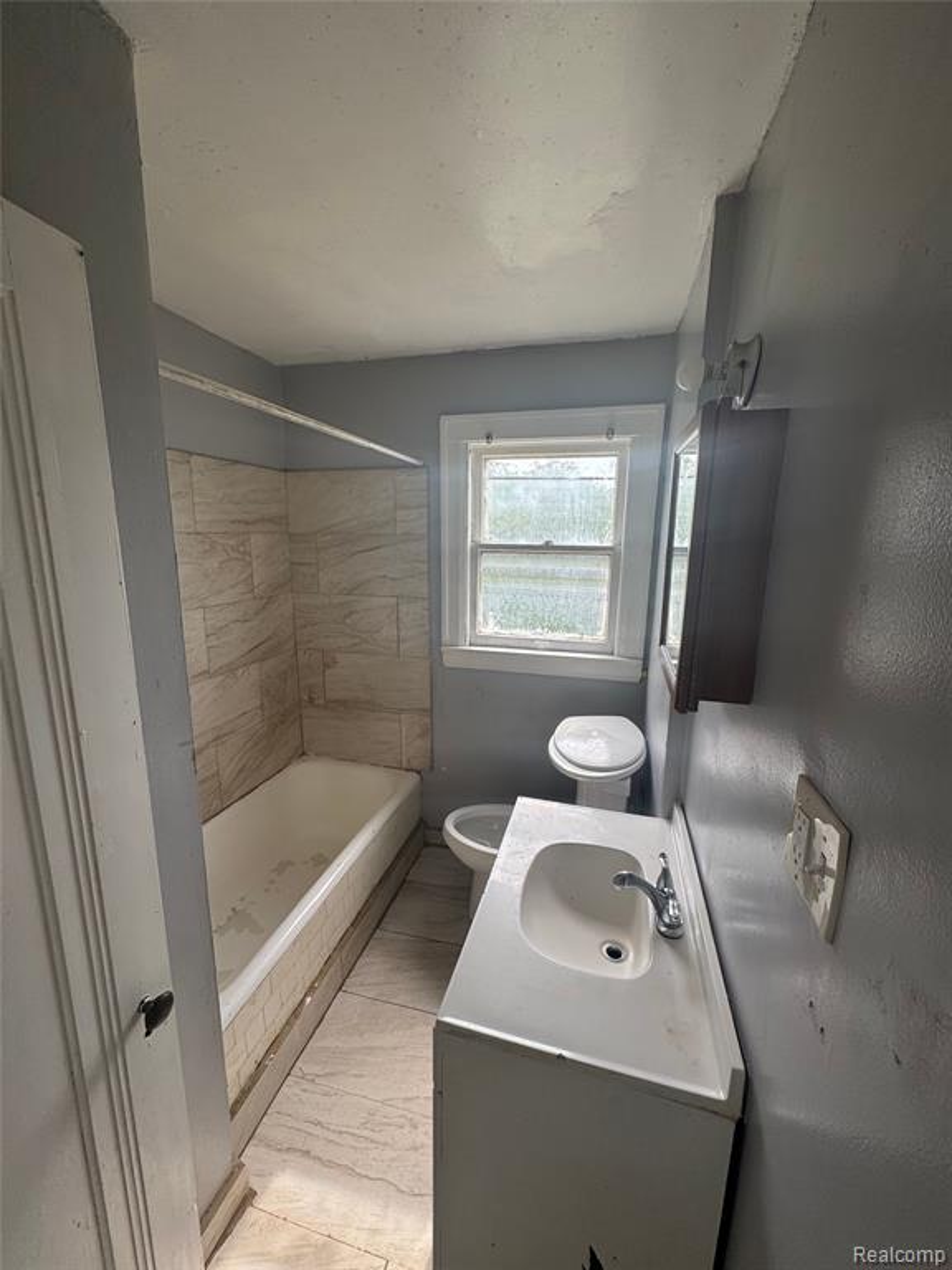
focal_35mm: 14
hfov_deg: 85.7
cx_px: 476
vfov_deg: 102.1
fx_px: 513
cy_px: 635
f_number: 2.2
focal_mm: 2.22
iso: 40
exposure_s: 1/159
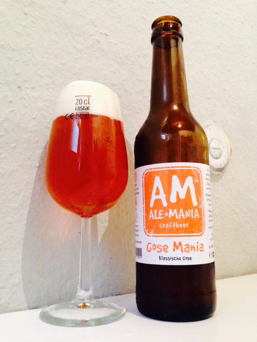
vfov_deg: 55.4
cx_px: 128
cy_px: 171
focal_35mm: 33
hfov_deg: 42.9
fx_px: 327
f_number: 2.4
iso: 400
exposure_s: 1/15
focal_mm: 4.12
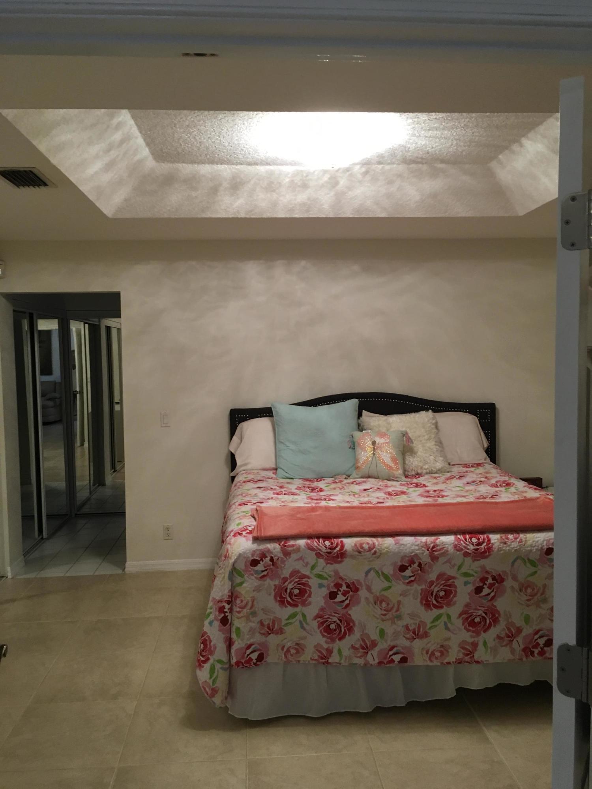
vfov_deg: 61.7
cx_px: 296
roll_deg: +2.3
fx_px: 661
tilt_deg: -3.5
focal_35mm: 29
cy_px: 394
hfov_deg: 48.2
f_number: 2.2
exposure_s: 1/30
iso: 100
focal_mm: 4.15
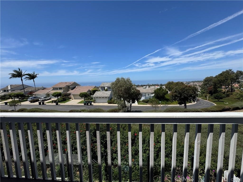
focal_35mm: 14
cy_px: 91
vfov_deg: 85.7
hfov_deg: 102.1
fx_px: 98
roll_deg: +1.7
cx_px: 122
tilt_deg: -5.9
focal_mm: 2.22
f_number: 2.2
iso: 50
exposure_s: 1/2674
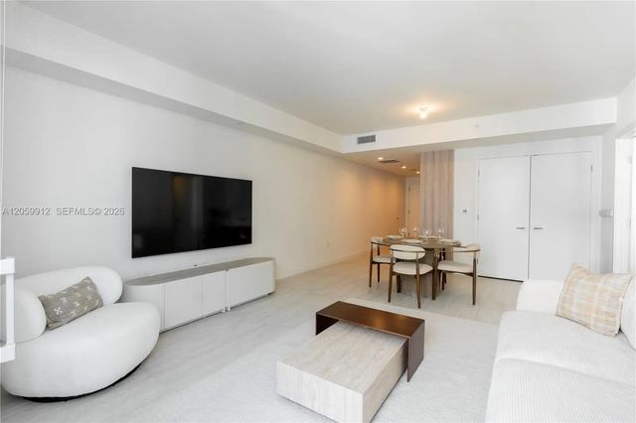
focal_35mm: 16
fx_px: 291
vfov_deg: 72.0
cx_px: 318
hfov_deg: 95.0
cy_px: 212
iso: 800
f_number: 8
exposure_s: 1/30
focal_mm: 11
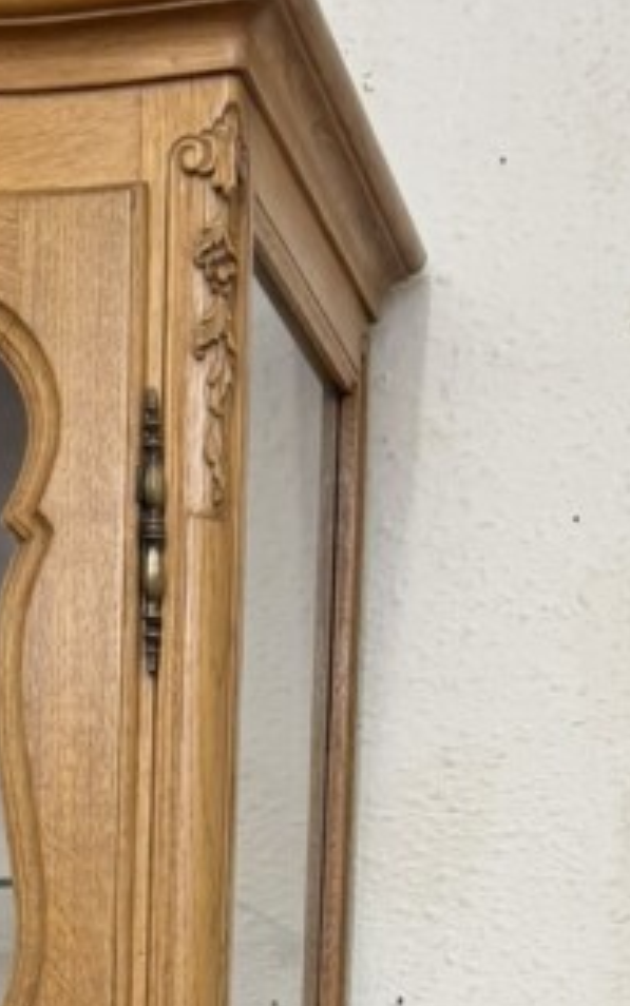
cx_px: -244
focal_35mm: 96
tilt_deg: -5.4
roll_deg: -1.5
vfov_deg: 19.2
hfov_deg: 13.1
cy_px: 1455
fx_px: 2635
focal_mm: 6.76
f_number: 1.78
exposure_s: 1/100
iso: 200
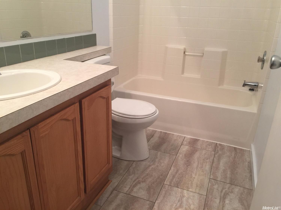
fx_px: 235
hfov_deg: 61.7
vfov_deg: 48.2
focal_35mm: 29
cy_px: 105
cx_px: 140
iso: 32
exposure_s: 1/15
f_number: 2.2
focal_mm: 4.15
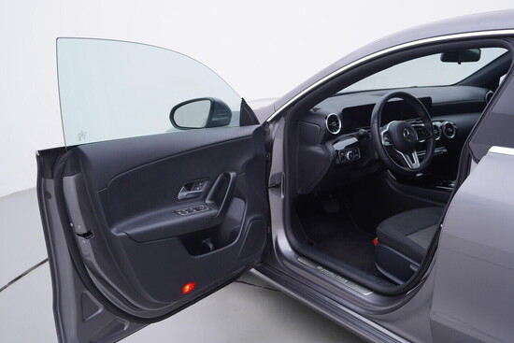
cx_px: 257
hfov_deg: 53.1
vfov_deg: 36.9
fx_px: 514
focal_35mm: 36
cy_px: 172
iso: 125
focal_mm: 24
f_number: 3.5
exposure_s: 1/60
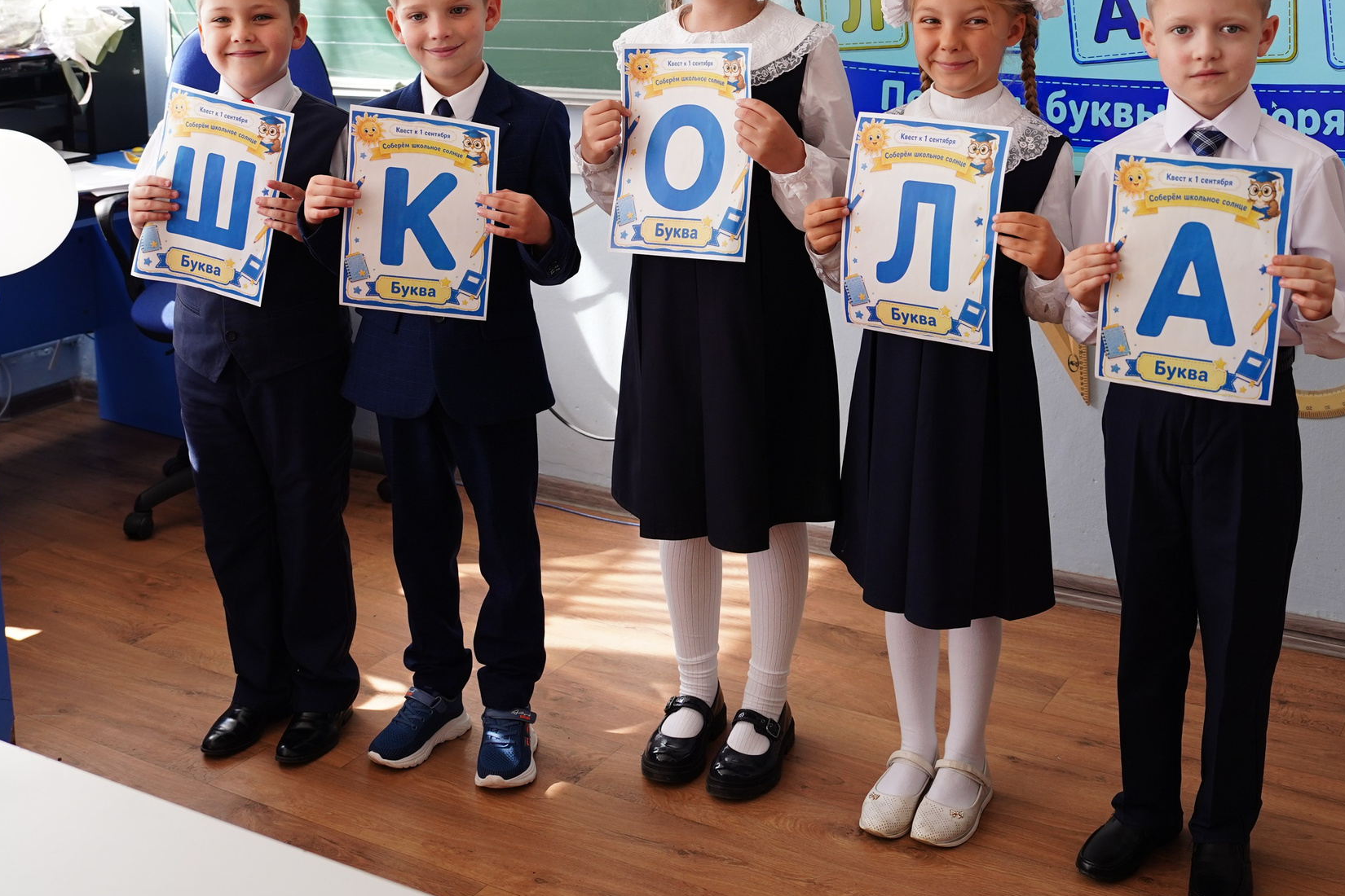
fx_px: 1681
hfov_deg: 43.6
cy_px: 237
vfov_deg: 29.5
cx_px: 670
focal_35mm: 45
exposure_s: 1/320
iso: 500
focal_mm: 29
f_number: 3.5
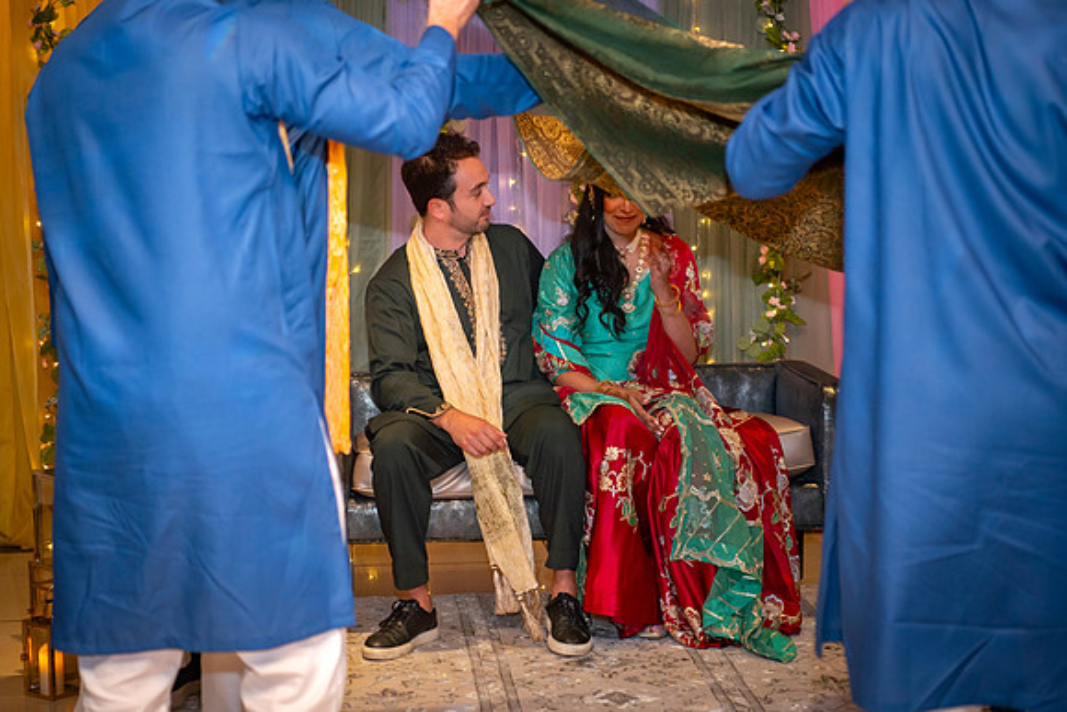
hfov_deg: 27.3
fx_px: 2193
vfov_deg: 18.4
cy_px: 353
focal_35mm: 74
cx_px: 530
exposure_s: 1/160
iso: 800
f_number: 2.8
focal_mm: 70
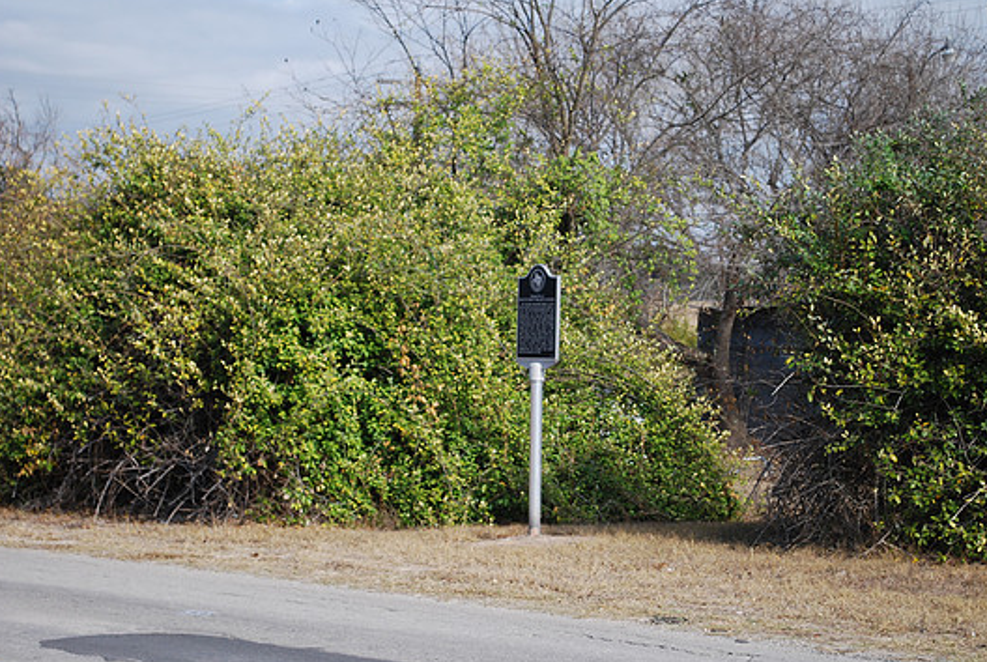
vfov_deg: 15.2
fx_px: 2487
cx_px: 531
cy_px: 328
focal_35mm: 91
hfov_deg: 22.4
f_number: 5.6
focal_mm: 55
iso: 180
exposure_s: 1/125
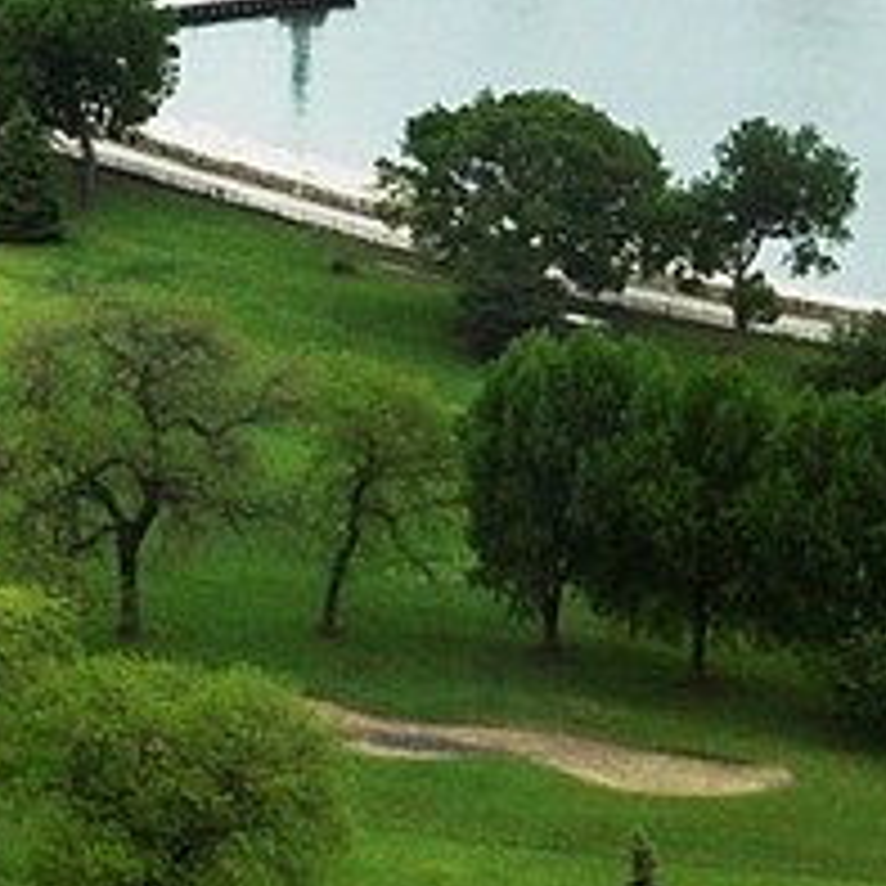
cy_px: -958
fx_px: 9730
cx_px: -585
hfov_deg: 5.2
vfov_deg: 5.1
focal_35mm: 336
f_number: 13
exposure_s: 1/160
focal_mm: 32
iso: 200
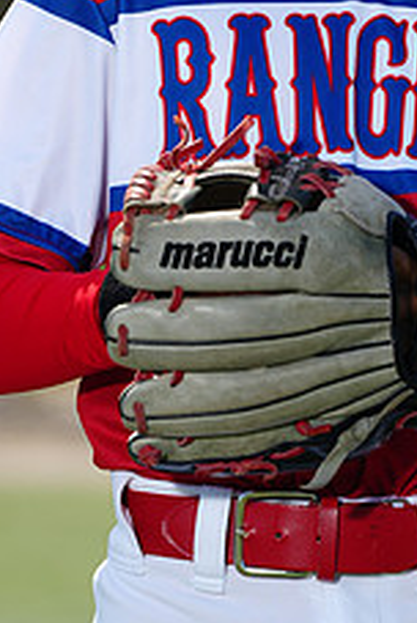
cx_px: 374
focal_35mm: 482
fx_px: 8349
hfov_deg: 2.9
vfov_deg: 4.3
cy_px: -159
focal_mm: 189
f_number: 5
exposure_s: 1/250
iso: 50
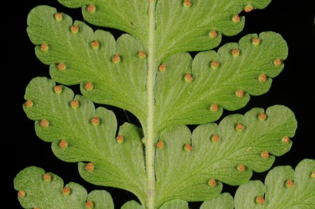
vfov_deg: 15.2
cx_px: 158
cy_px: 104
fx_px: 787
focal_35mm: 90
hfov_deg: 22.6
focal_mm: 60
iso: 200
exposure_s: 1/60
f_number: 45
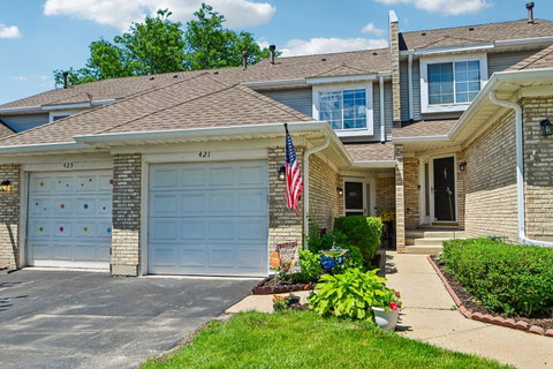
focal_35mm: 28
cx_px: 276
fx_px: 430
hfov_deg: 65.5
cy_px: 184
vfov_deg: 46.4
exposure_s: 1/400
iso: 400
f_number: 13
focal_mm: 28
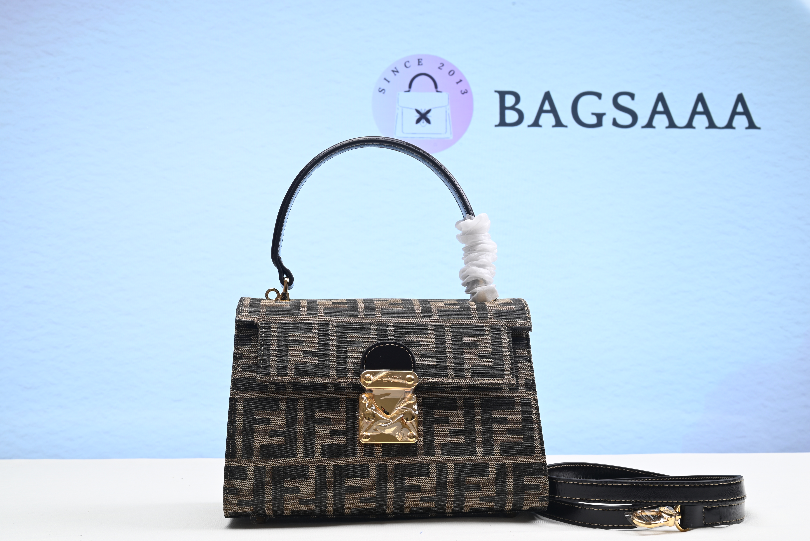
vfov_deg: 31.2
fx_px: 968
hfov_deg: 45.4
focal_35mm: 43
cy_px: 270
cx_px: 405
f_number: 16
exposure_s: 1/2
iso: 100
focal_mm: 43
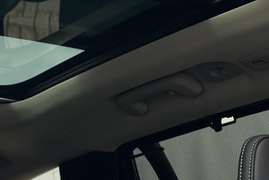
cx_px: 65
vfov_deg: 12.5
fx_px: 807
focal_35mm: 108
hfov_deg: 18.8
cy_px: -16
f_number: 1.78
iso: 64
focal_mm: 6.86
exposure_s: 1/962
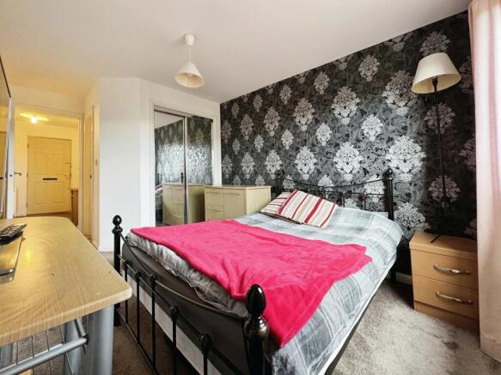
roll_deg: +0.1
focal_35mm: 14
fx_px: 203
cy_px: 188
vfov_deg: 85.7
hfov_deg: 102.1
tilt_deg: +0.1
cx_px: 250
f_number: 2.2
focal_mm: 2.22
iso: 250
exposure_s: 1/50
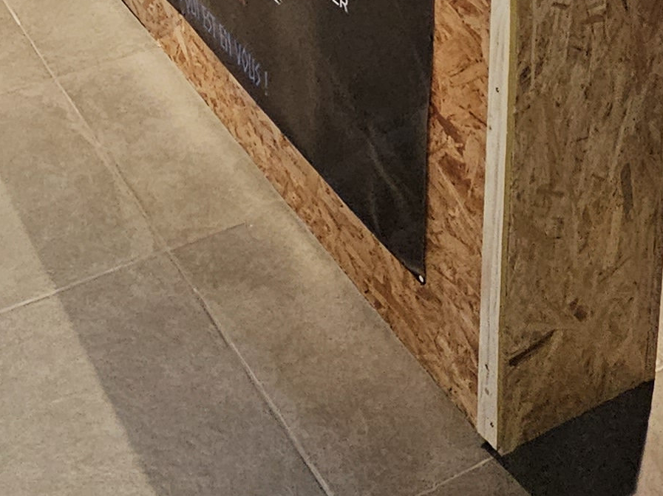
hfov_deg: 33.0
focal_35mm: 58
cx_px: 222
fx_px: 1110
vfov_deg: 19.0
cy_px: -404
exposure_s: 1/33
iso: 640
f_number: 2.2
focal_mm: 2.2
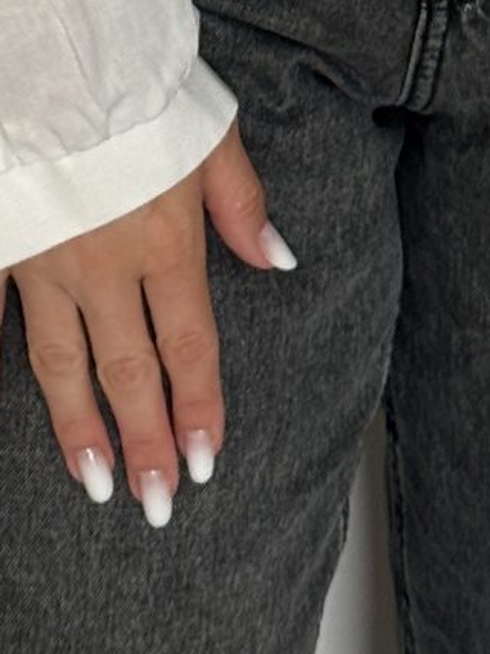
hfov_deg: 6.9
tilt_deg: -21.3
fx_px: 4079
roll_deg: +0.0
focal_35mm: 216
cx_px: 374
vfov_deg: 8.9
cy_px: -426
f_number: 1.78
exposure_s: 1/121
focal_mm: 6.76
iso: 80
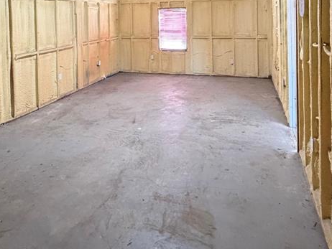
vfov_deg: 41.4
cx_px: 158
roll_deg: +0.9
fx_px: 297
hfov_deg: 58.3
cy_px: 19
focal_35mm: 31
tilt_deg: +0.2
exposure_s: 1/60
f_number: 2.2
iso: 640
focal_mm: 2.22
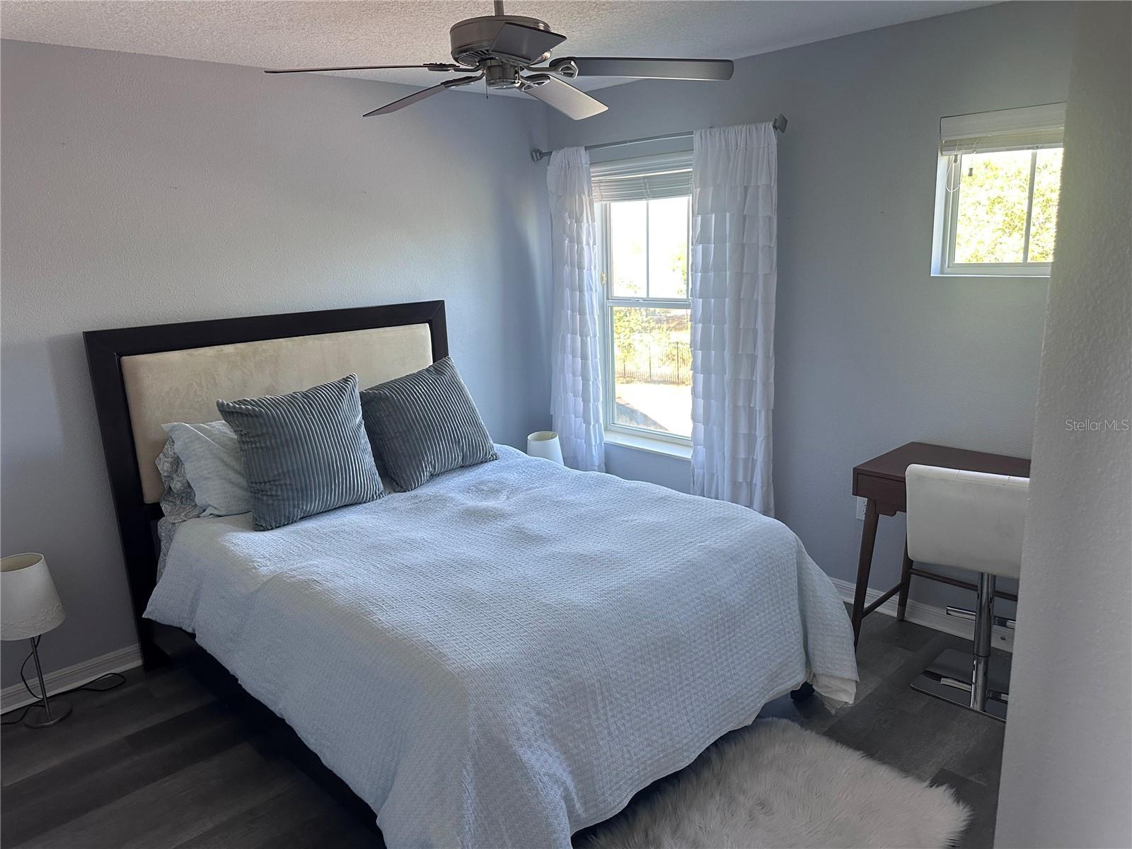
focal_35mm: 24
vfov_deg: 56.8
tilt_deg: -12.8
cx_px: 566
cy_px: 424
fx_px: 785
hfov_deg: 71.6
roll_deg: +2.1
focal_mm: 6.86
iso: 200
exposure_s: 1/120
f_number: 1.78
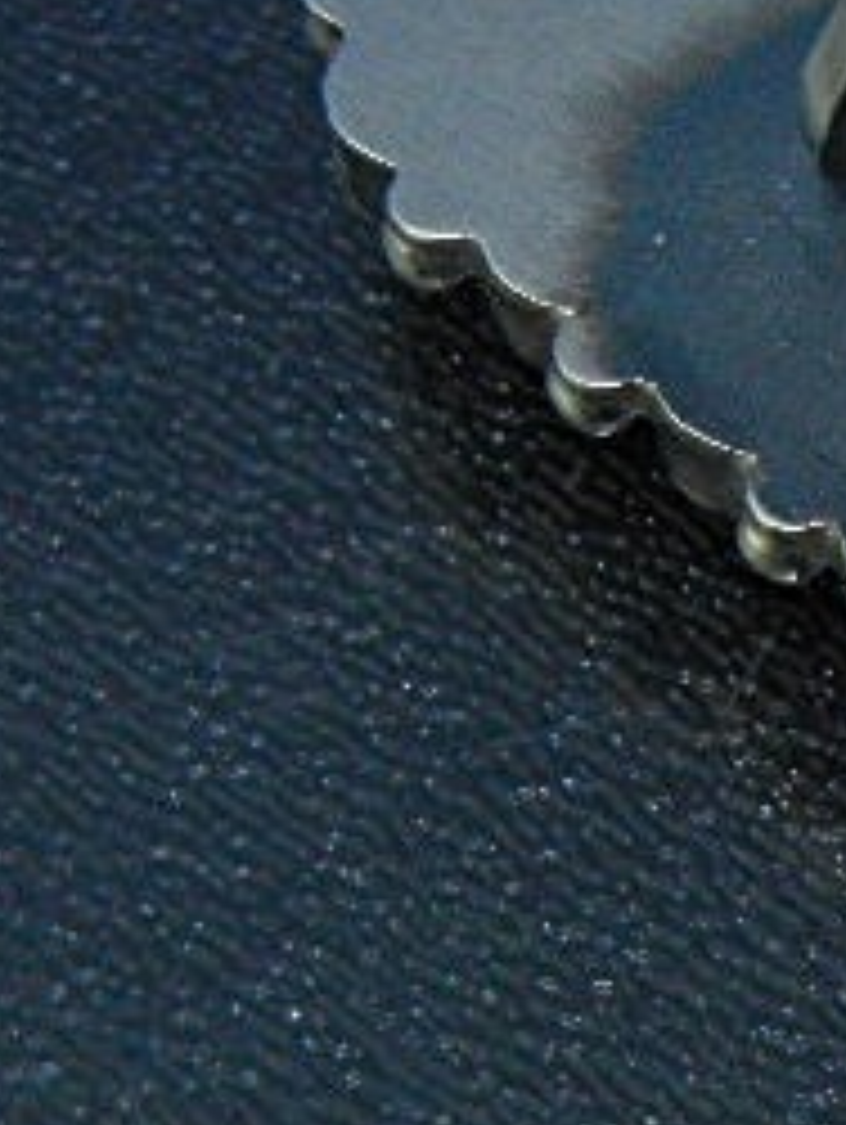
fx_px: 5660
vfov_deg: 11.3
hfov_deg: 8.4
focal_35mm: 174
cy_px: 274
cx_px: 1264
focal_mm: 12.2
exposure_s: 1/30
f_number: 8.2
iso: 800
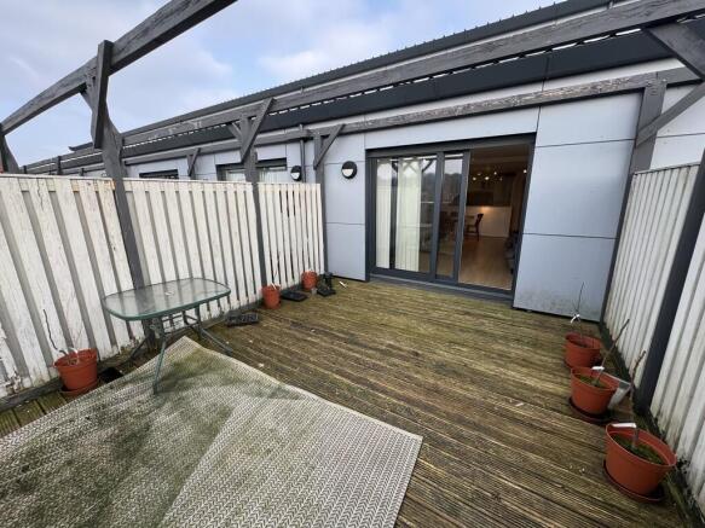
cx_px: 352
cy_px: 264
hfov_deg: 102.1
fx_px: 285
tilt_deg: -13.4
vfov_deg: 85.7
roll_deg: -0.3
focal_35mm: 14
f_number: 2.2
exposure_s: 1/235
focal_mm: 2.22
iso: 40
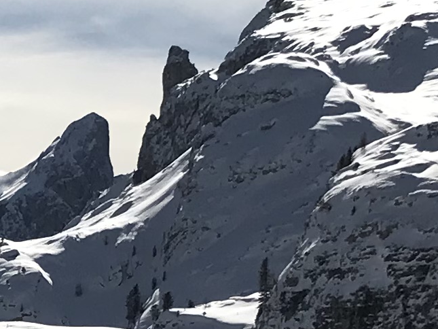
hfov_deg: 11.1
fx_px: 2215
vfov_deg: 8.4
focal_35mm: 175
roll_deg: -2.7
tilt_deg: -1.3
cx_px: -66
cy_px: 419
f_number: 1.8
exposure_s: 1/16129
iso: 25
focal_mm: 3.99
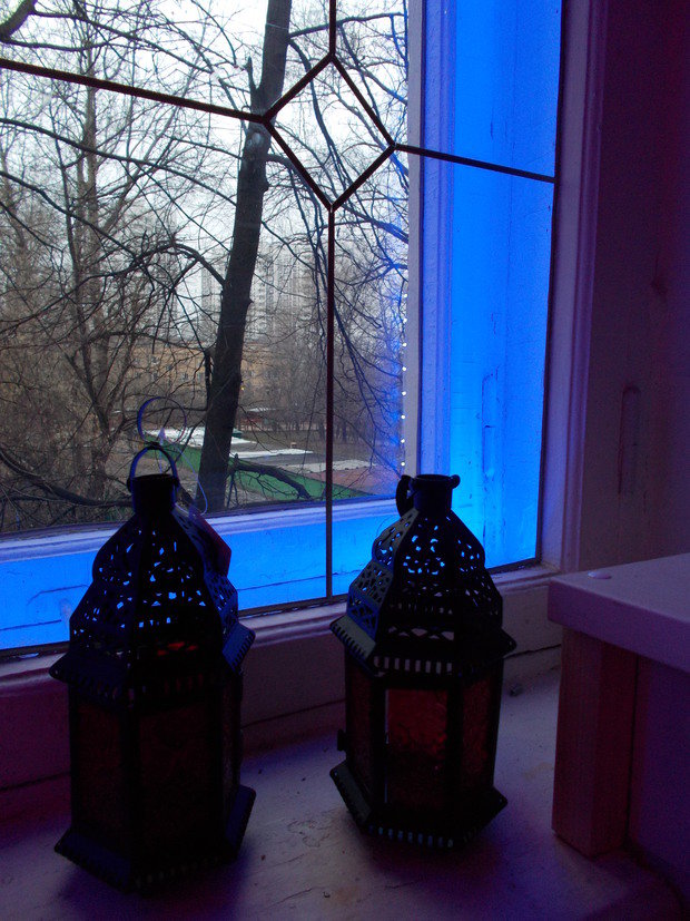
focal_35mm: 26
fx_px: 691
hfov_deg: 53.1
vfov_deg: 67.3
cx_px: 345
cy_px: 460
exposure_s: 1/25
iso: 200
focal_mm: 4.6
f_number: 3.2
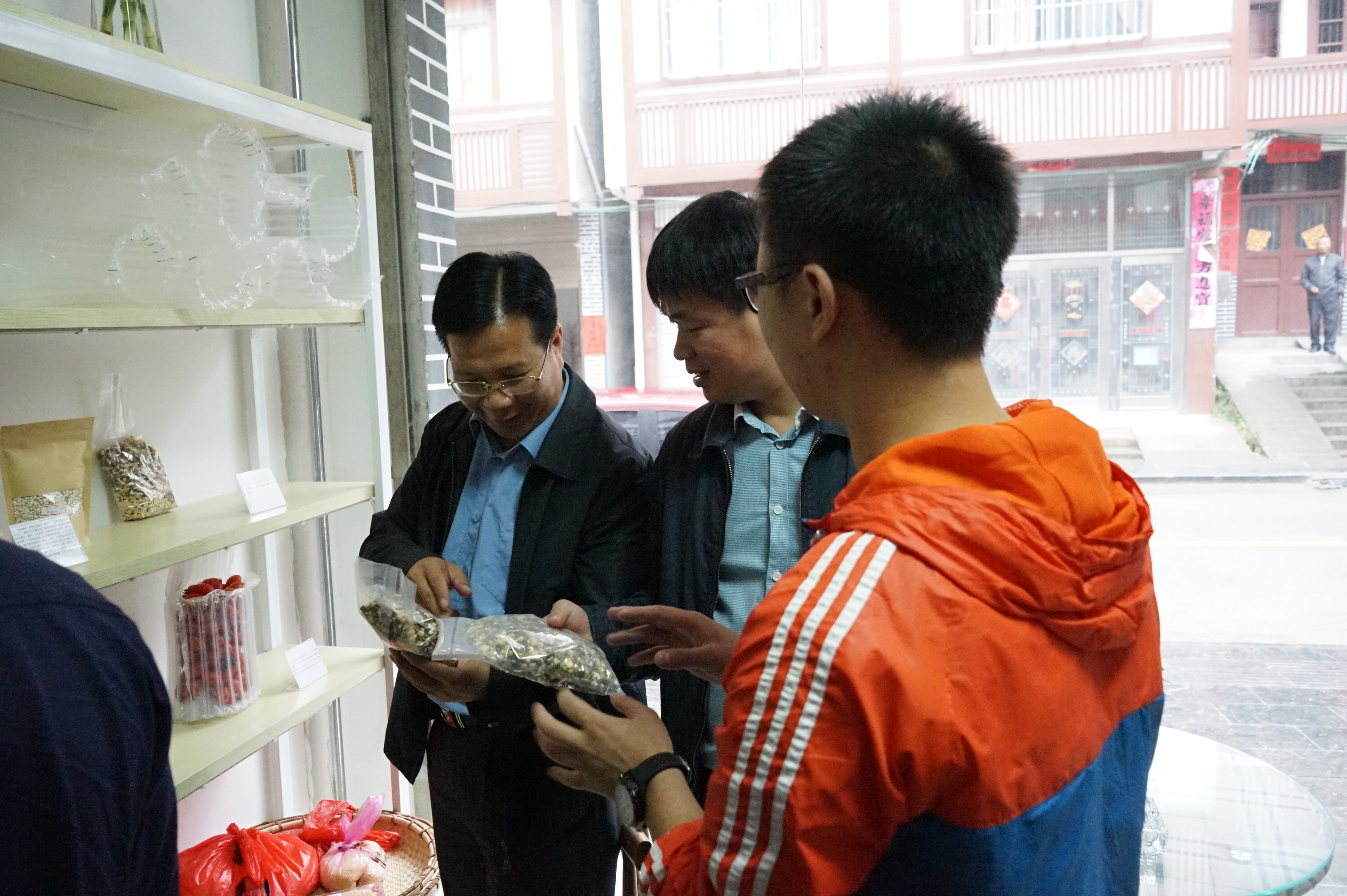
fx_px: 1047
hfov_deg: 65.5
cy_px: 448
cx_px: 674
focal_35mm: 28
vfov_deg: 46.3
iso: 12800
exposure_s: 1/160
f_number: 6.3
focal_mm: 28
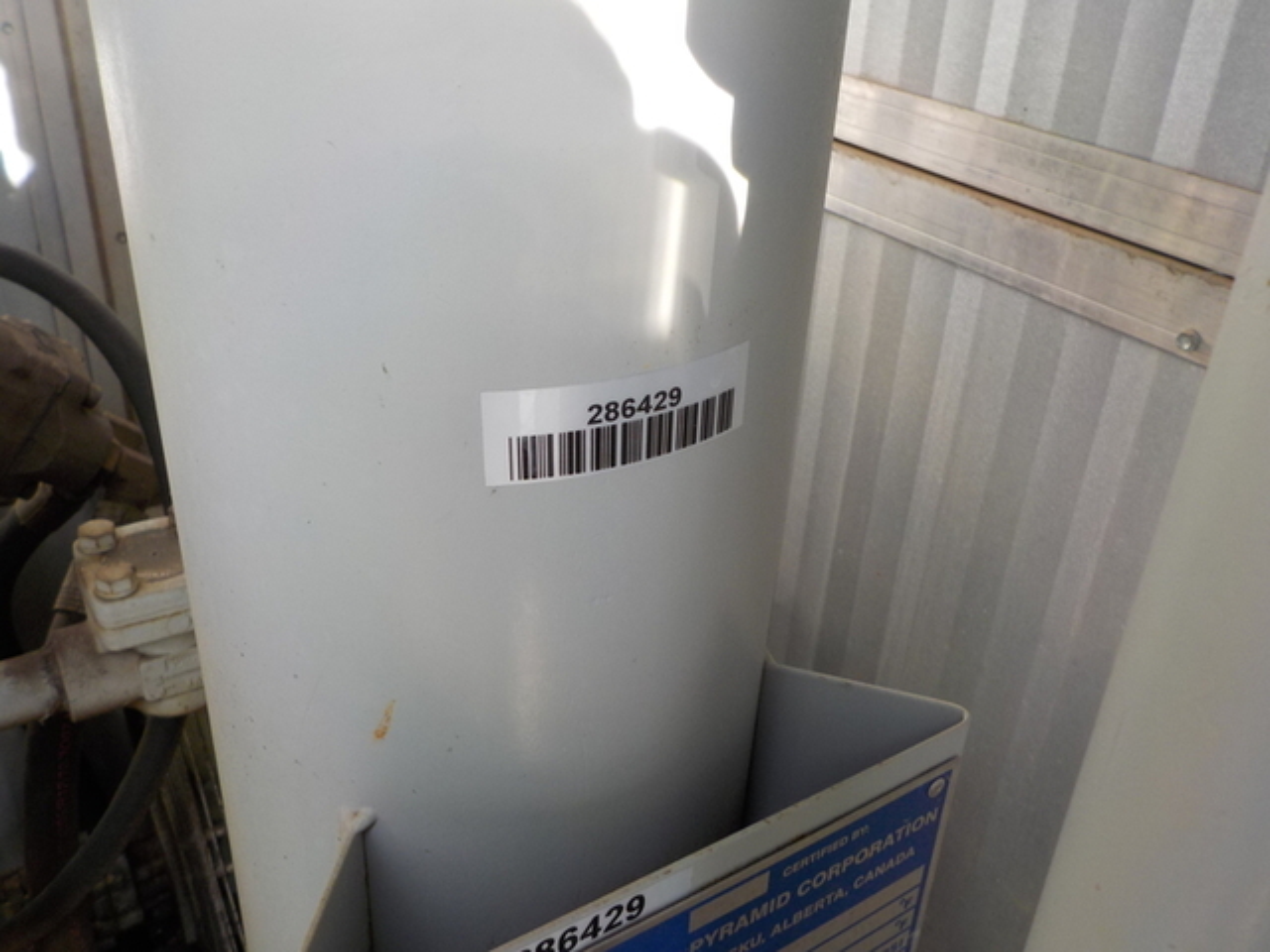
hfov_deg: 60.0
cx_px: 635
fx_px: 1101
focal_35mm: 30
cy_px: 476
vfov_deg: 46.8
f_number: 3.3
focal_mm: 4.1
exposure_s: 1/200
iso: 125
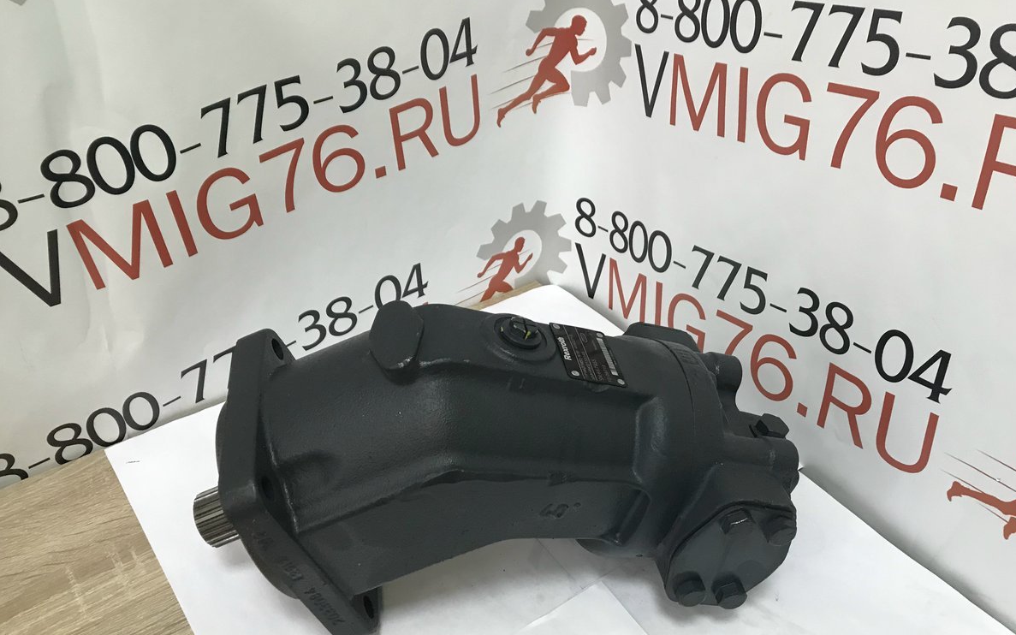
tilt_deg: -36.4
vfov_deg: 41.8
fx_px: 831
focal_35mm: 30
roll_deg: -3.3
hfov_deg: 62.9
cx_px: 513
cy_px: 329
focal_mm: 3.99
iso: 40
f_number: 1.8
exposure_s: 1/25
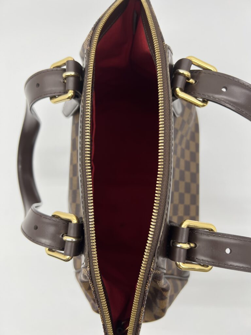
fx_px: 251
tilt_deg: -79.3
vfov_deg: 67.3
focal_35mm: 26
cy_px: 168
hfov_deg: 53.1
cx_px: 126
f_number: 1.5
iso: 32
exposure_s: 1/103
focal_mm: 5.7
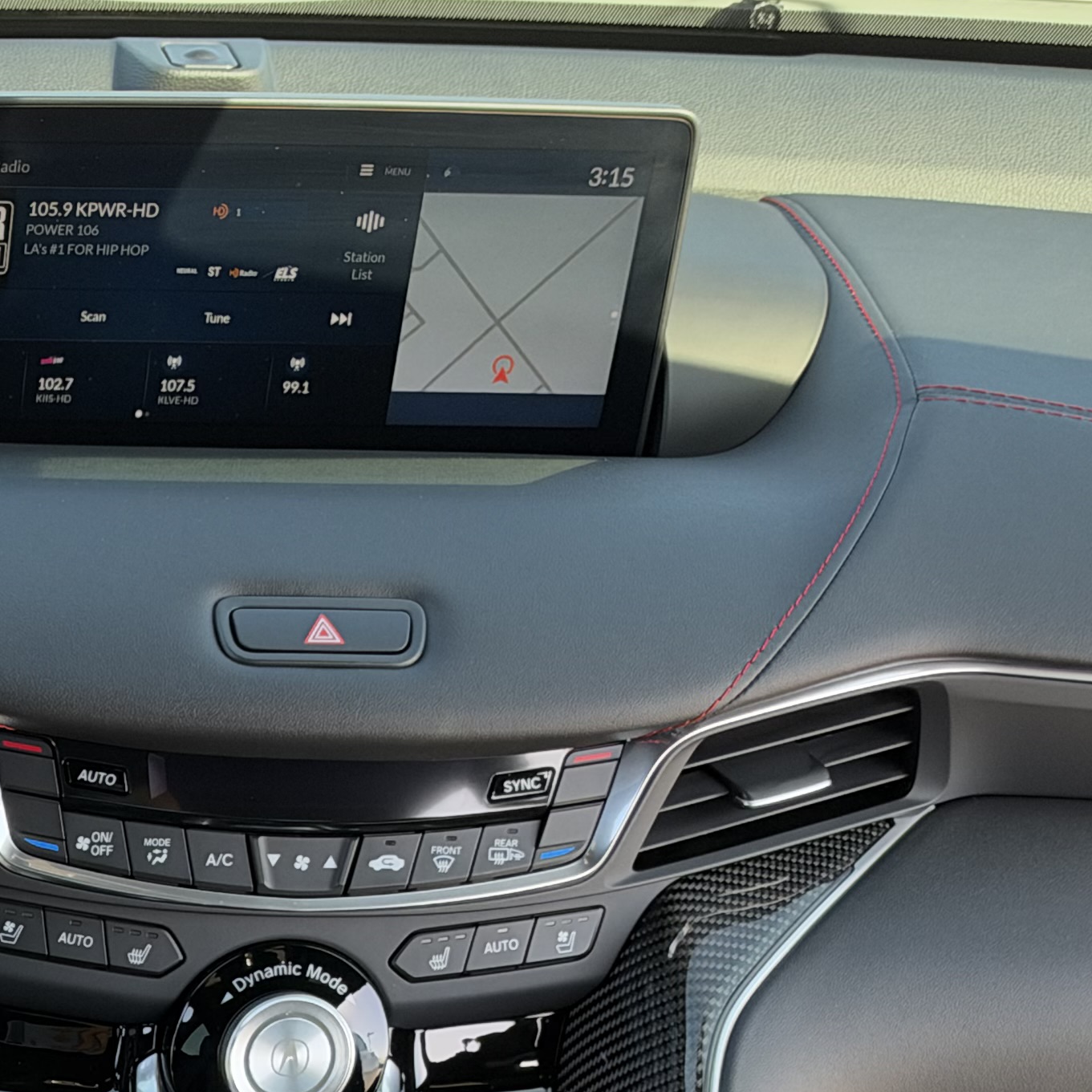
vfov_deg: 17.6
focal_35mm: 89
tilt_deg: -36.7
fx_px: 3176
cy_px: 1611
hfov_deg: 17.3
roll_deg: +0.7
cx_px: -610
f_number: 1.8
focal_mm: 6.93
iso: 80
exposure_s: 1/180
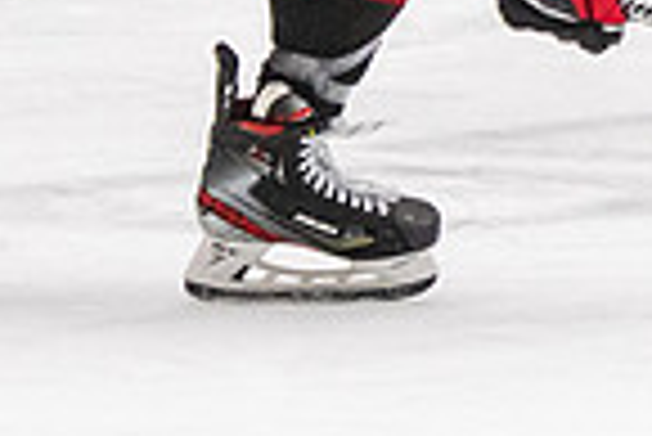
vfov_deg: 1.6
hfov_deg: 2.4
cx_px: 933
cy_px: -686
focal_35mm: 846
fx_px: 15337
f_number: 2.8
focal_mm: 102
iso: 1250
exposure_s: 1/640
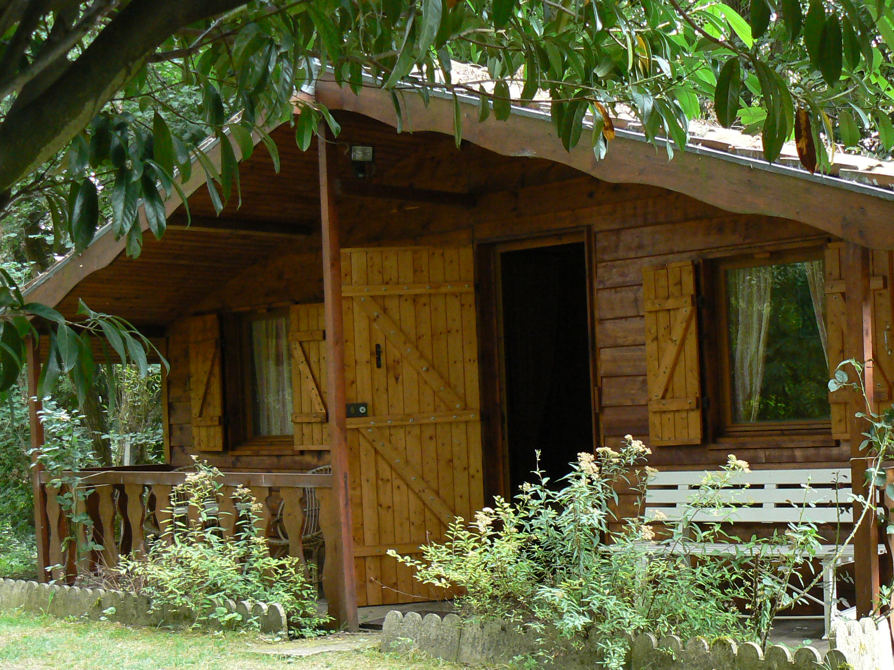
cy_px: 457
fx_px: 1369
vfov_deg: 27.3
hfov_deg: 35.7
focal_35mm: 53
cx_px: 623
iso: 200
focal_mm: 6
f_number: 2.8
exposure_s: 1/60
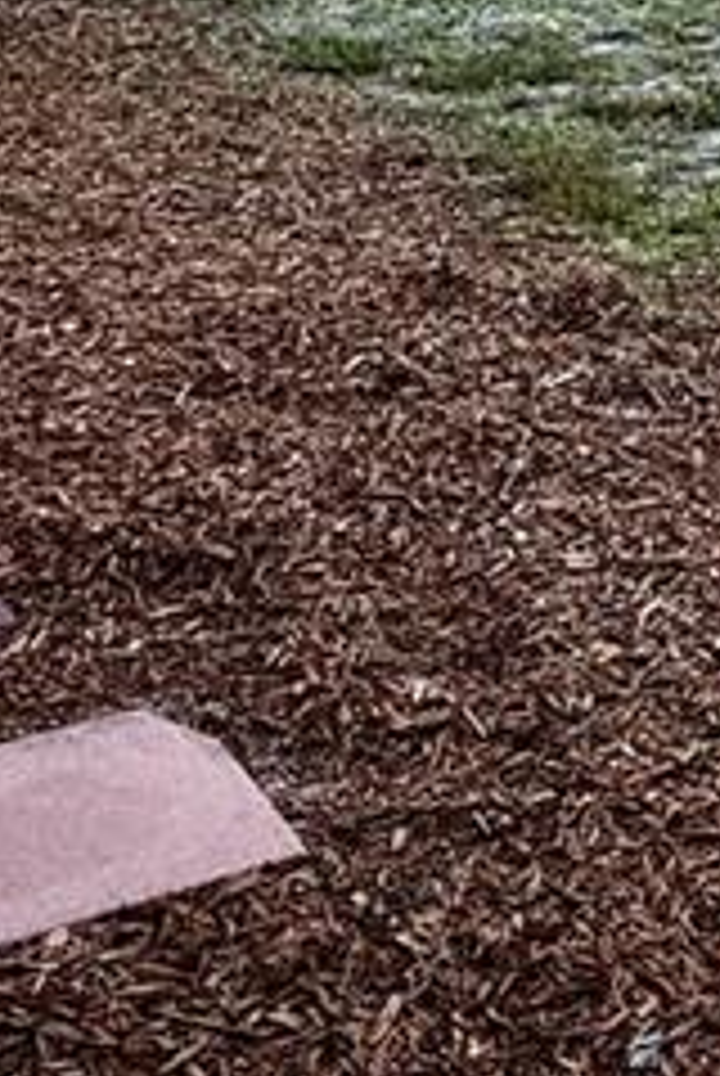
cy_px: -230
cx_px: 868
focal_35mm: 73
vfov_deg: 24.9
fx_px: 2184
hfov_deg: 17.8
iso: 64
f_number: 2.2
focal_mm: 2.22
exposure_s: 1/442
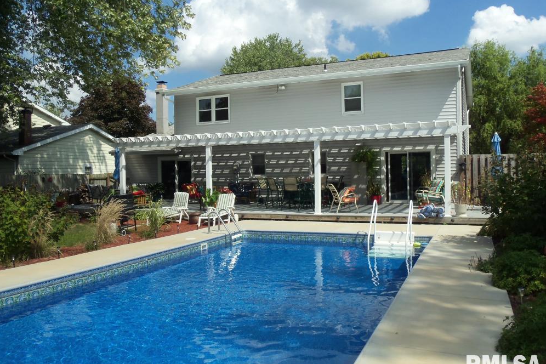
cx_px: 269
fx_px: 470
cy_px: 173
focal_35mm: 31
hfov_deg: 60.3
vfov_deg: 42.3
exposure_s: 1/200
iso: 80
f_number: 8.6
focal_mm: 5.2
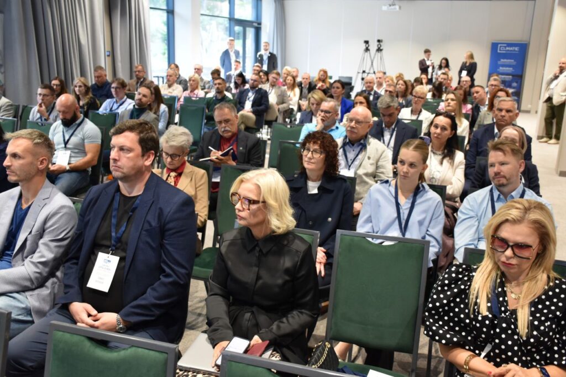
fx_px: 519
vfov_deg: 39.9
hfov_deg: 57.2
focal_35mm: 33
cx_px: 283
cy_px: 188
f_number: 4
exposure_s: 1/30
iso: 900
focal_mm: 22
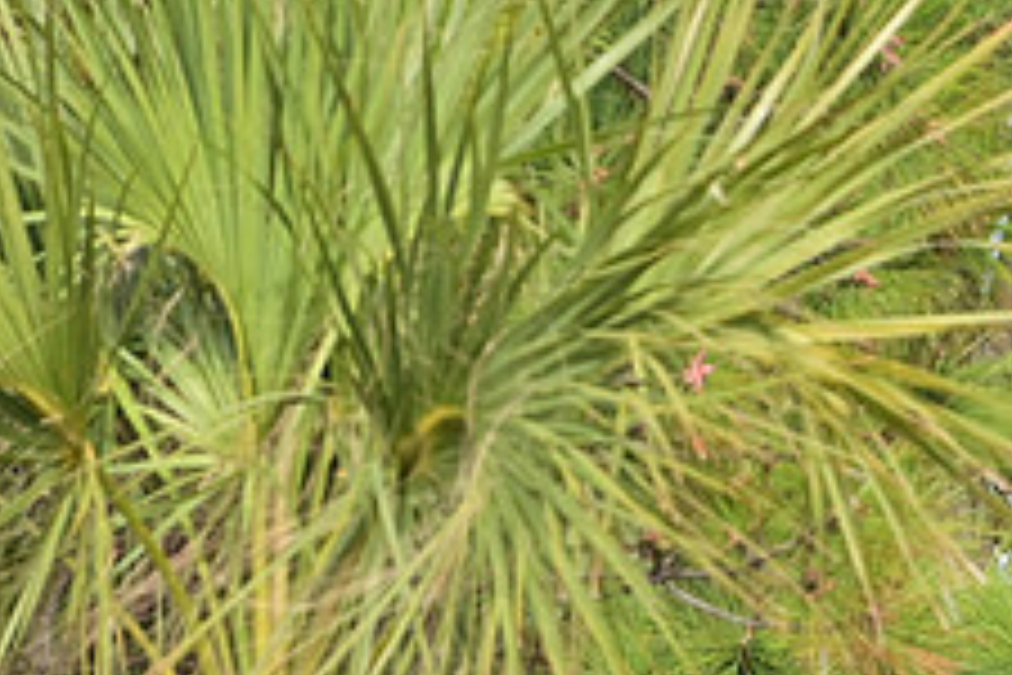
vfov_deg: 1.2
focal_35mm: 1160
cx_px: 1205
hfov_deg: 1.8
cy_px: 331
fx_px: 32606
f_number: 9
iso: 280
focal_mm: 300
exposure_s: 1/500
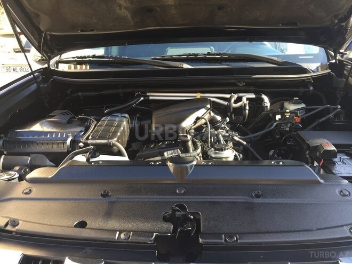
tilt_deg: -16.8
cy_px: 132
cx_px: 176
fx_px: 295
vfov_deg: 48.2
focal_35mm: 29
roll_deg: +1.4
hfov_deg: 61.7
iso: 40
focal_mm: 4.15
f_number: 2.2
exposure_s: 1/100
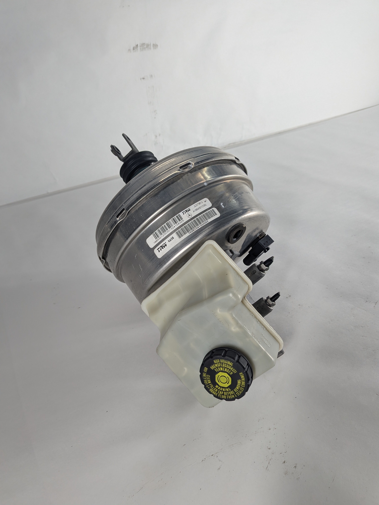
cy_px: 252
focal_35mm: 24
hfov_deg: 56.8
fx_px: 350
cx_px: 190
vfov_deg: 71.6
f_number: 1.7
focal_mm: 4.53
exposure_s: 1/301
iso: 36
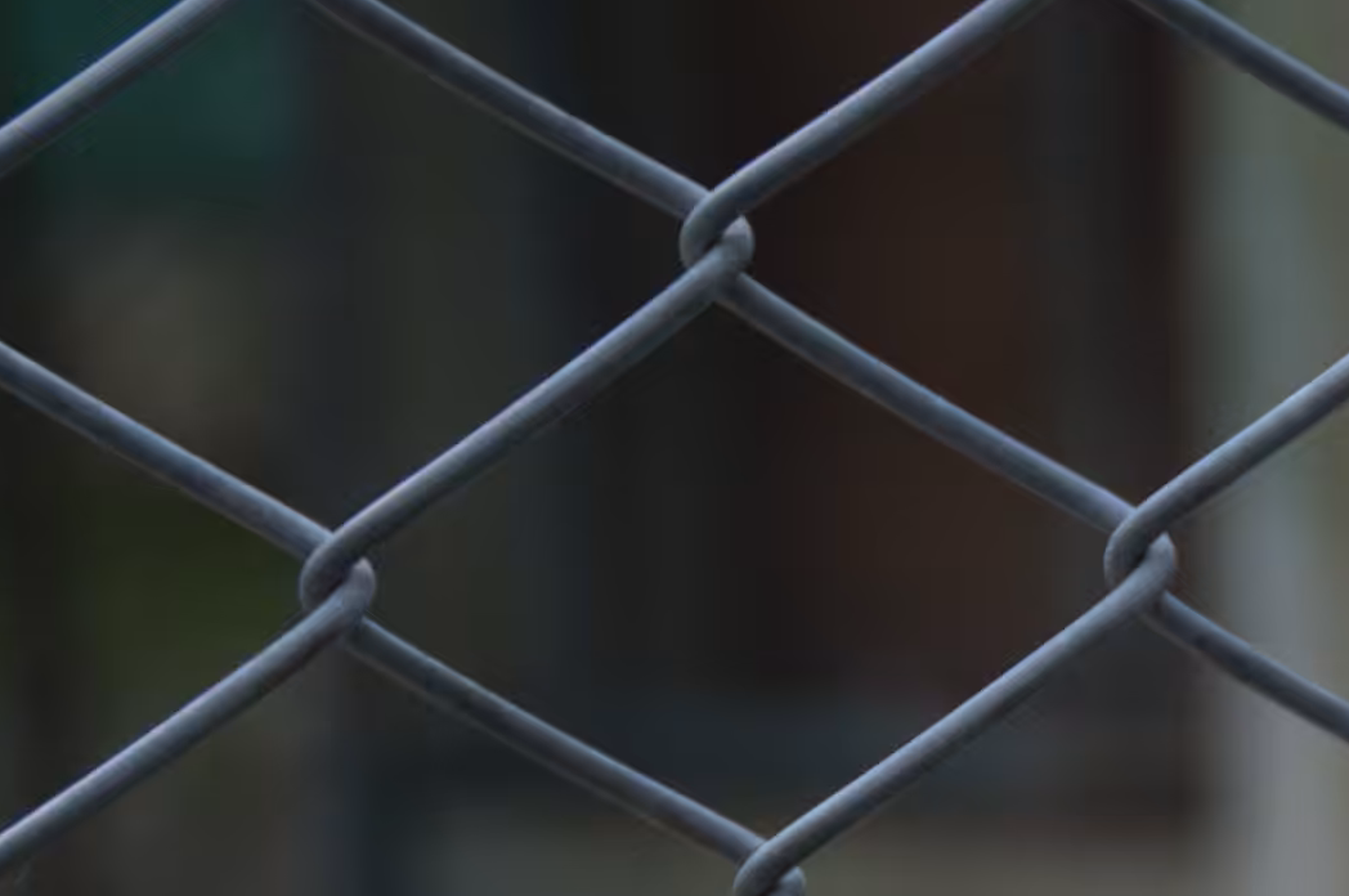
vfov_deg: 3.4
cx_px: 2033
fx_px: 14934
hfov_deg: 5.1
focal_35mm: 399
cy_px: 1742
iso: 320
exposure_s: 1/320
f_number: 5
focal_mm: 65
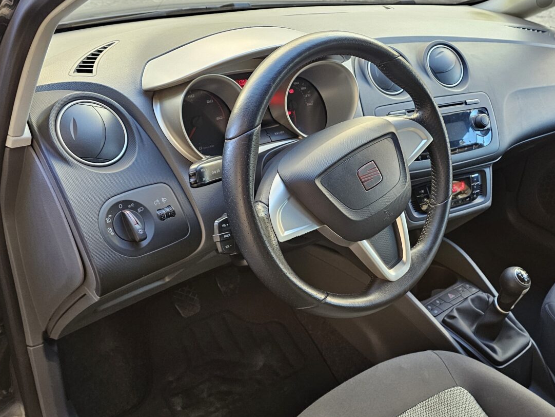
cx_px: 353
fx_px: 545
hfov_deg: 53.2
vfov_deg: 41.6
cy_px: 164
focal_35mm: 34
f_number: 1.7
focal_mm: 6.3
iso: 200
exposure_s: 1/180
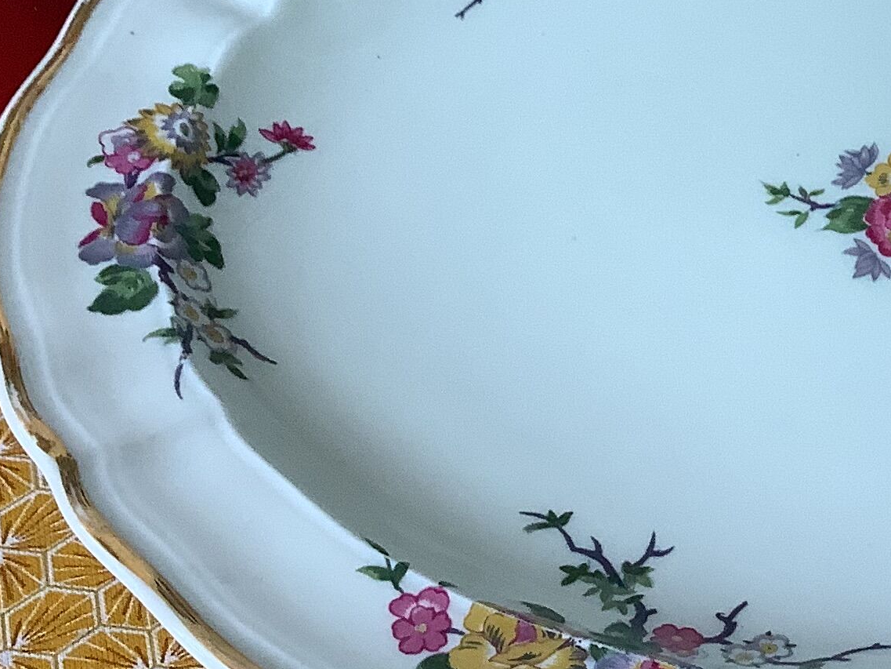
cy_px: 49
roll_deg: +0.1
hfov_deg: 21.0
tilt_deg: -33.0
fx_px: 2291
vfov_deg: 16.4
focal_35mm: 89
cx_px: 961
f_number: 2.4
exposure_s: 1/60
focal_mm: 3.3
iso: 80
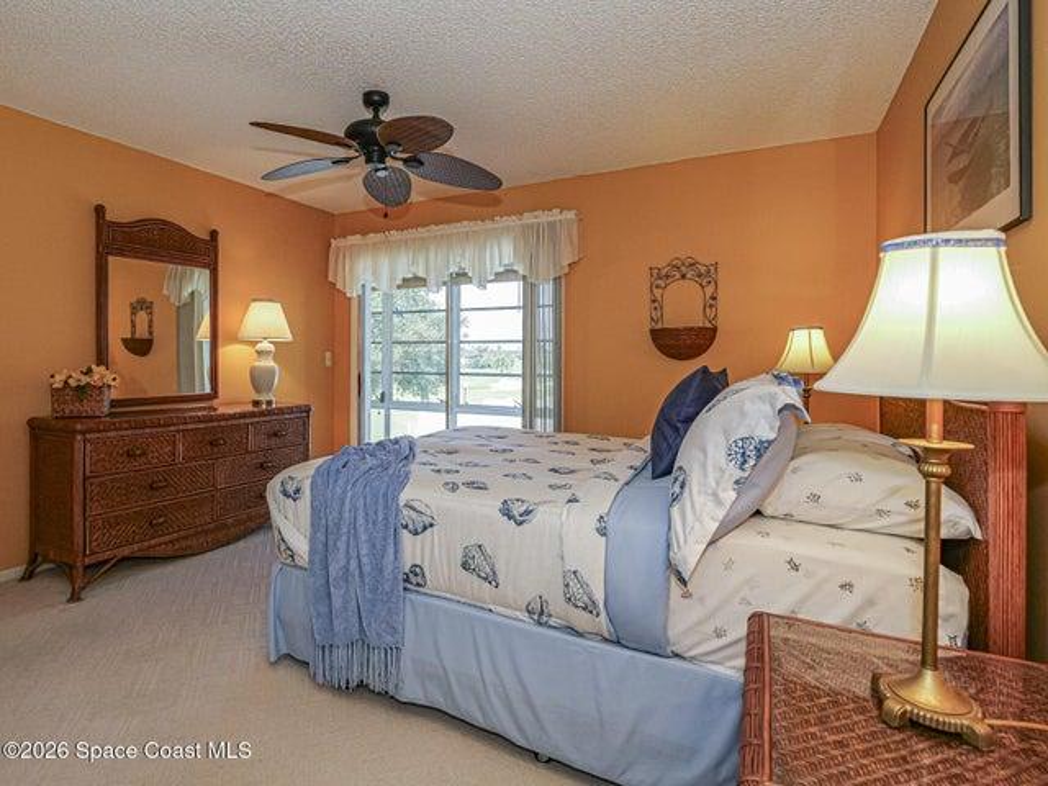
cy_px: 393
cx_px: 524
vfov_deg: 78.1
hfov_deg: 94.5
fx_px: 484
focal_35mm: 16
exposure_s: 1/200
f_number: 2.8
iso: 640
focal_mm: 8
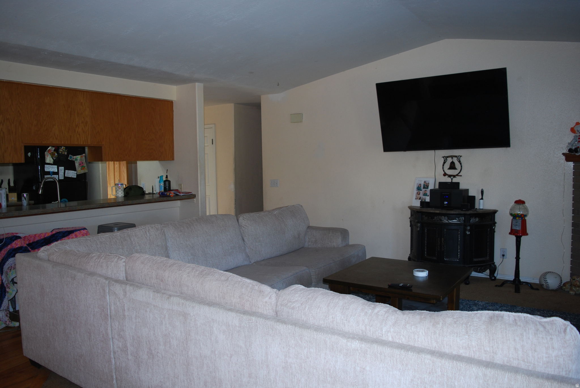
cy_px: 194
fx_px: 436
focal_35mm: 27
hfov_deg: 67.3
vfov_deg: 48.1
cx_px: 290
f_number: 3.5
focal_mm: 18
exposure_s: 1/60
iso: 200
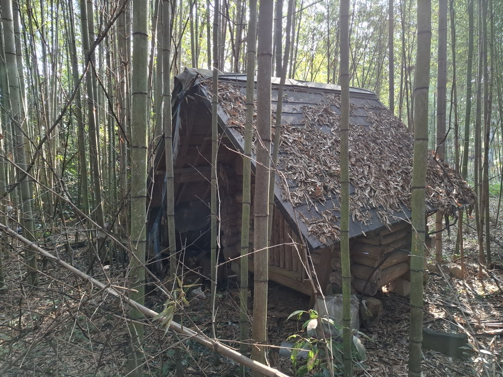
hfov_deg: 73.9
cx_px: 252
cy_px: 188
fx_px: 334
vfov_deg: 58.9
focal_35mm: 23
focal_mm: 5.54
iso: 250
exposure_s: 1/100
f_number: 1.8
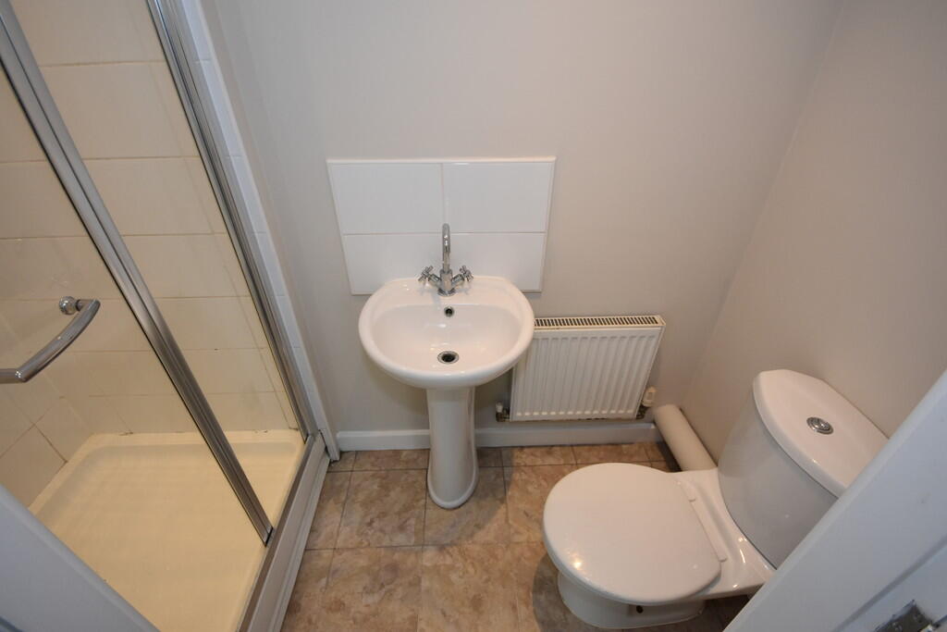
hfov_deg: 100.4
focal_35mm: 15
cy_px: 316
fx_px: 395
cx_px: 474
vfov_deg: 77.3
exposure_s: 1/160
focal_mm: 10
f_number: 4.5
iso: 800
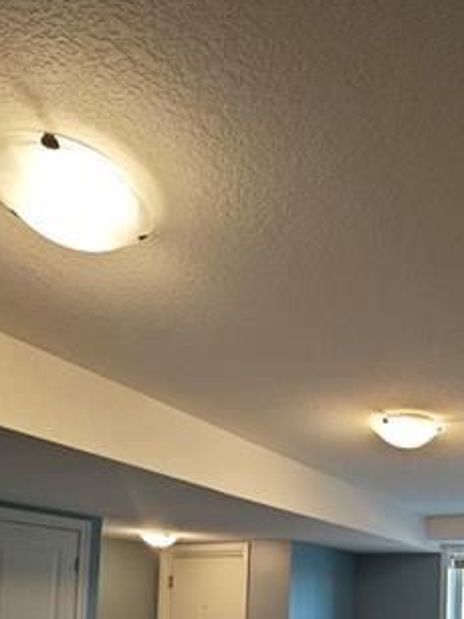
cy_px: 571
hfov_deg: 44.6
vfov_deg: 51.9
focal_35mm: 30
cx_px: 369
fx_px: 537
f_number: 1.8
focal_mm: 2.03
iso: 250
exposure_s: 1/120
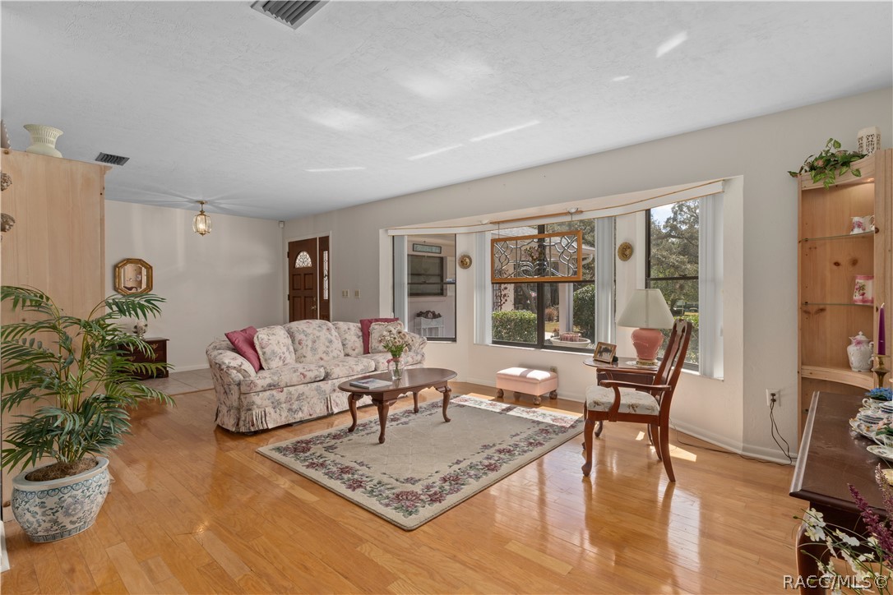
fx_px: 409
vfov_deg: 72.1
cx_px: 446
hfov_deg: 95.0
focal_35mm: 16
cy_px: 298
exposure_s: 1/6
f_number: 8
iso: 200
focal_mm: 11
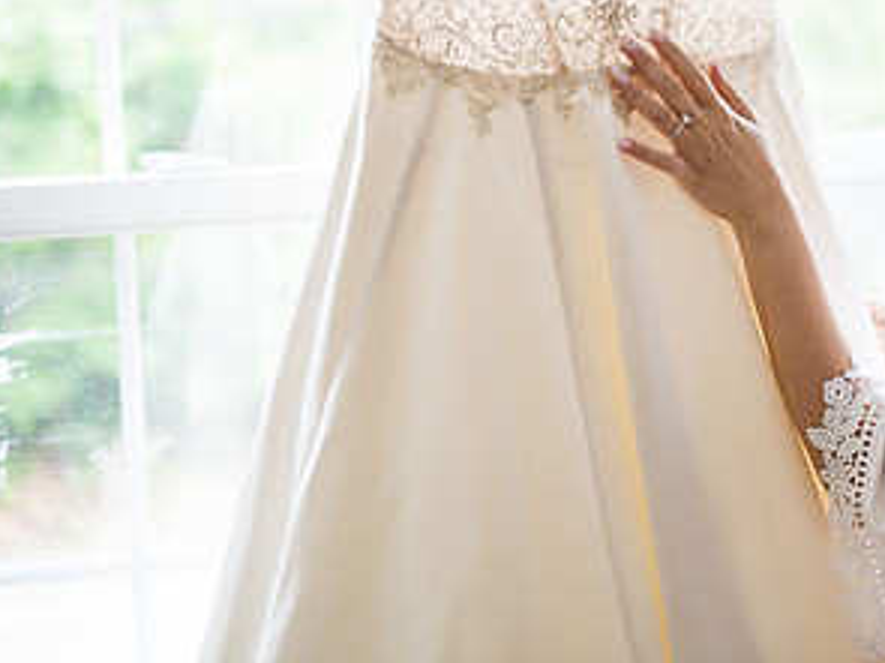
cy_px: 214
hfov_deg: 18.6
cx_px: 762
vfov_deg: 14.2
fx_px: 2658
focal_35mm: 104
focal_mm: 55
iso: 250
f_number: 2
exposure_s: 1/125
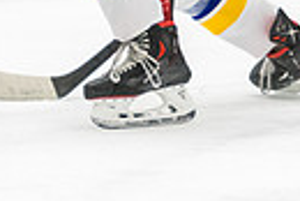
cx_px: 87
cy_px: -78
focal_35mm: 892
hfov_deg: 2.3
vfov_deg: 1.5
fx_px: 7442
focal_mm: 140
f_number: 2.8
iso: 4000
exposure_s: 1/800
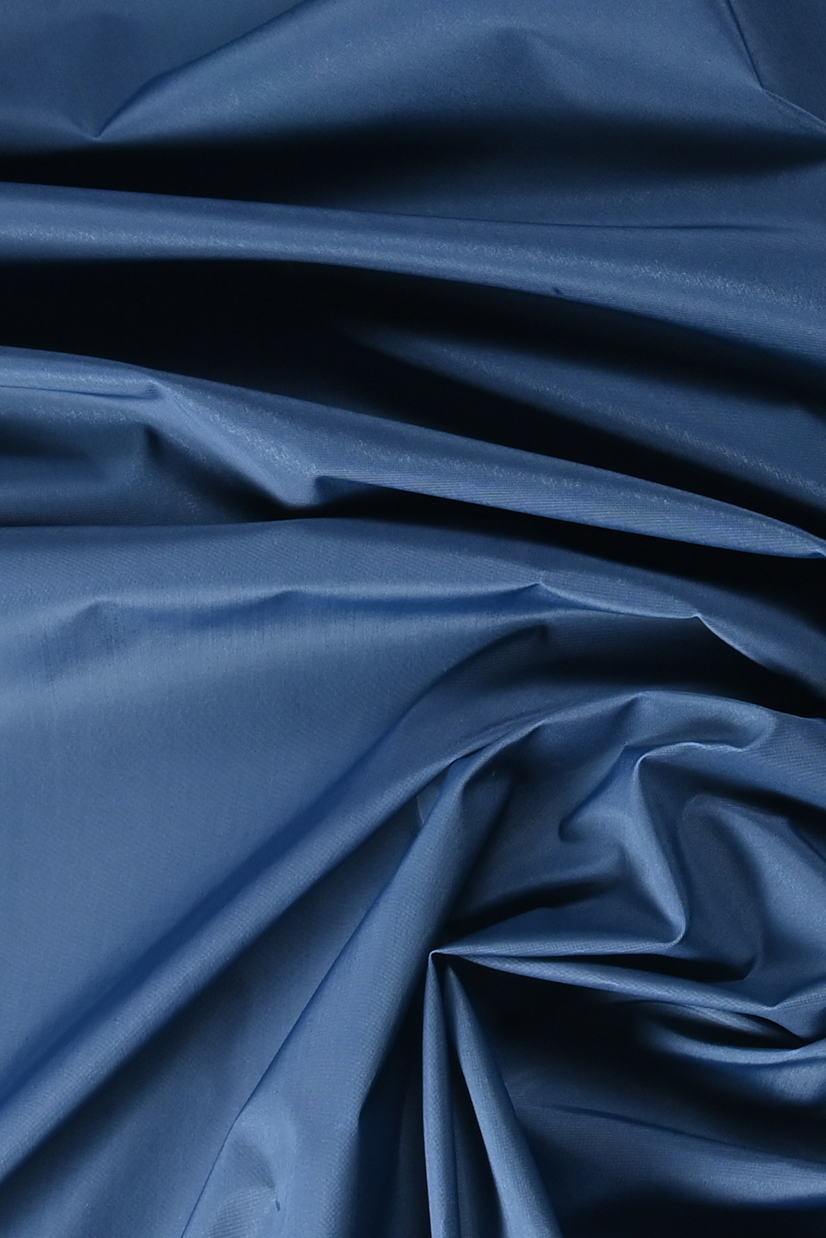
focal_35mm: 52
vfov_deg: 37.6
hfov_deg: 24.3
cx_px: 901
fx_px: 1790
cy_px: 868
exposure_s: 1/250
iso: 320
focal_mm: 24
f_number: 9
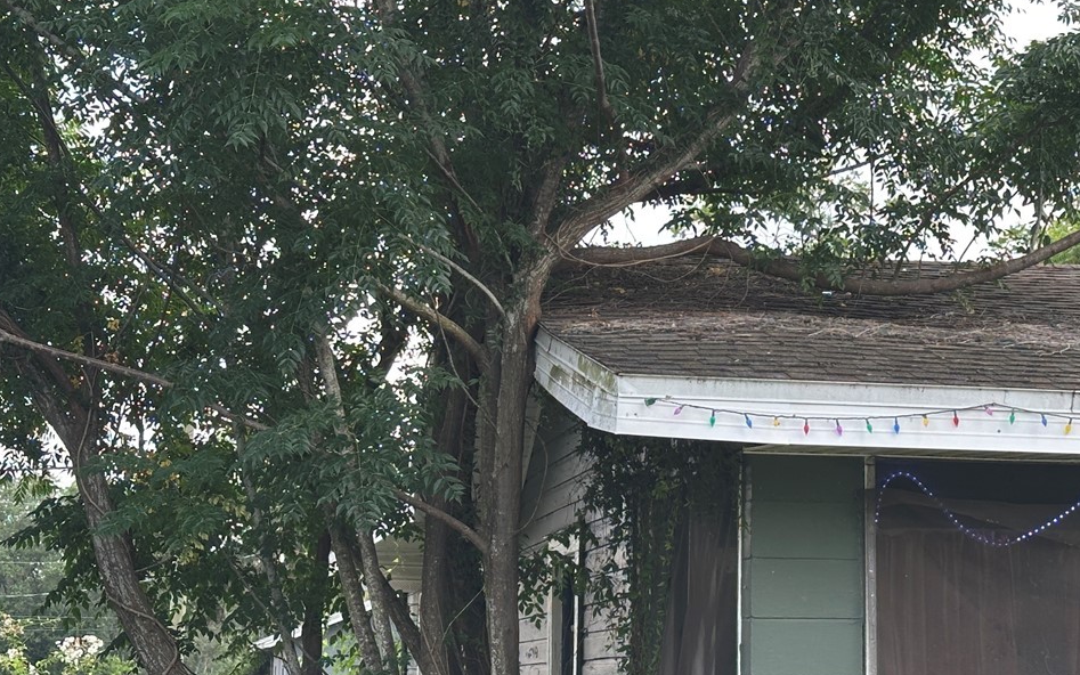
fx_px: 2531
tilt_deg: +6.5
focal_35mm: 86
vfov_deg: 15.2
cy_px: 416
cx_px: 720
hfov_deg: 24.0
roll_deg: -1.7
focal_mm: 6.86
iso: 64
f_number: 1.78
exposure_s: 1/407
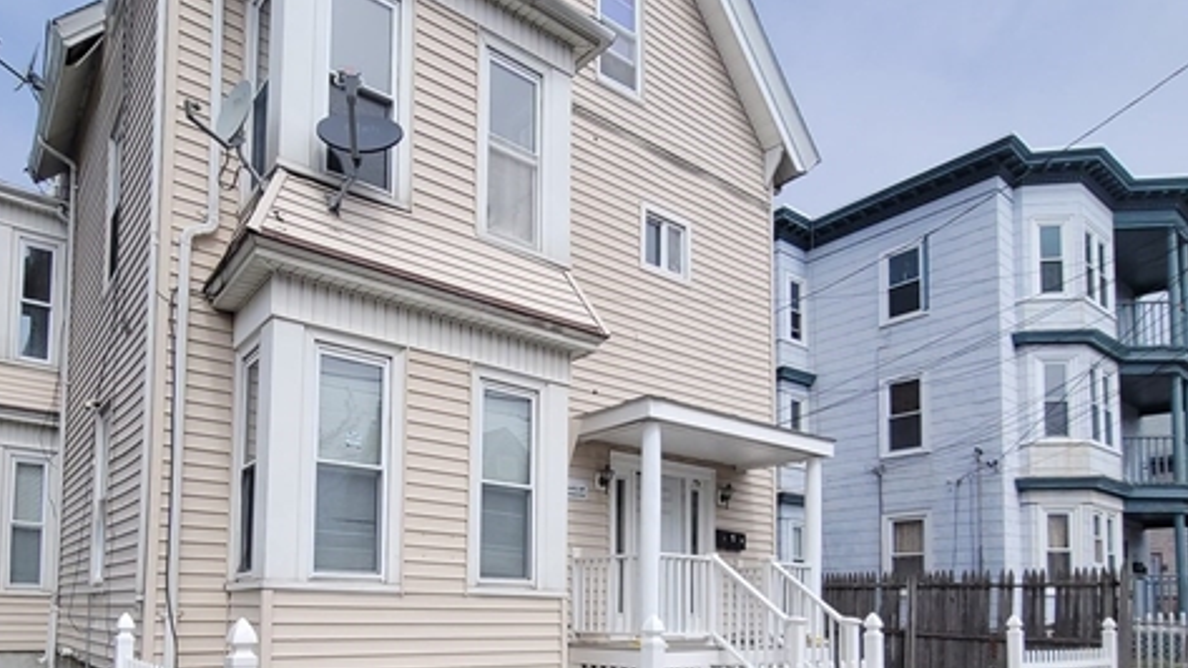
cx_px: 505
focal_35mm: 23
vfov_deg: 45.7
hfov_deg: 78.2
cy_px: 578
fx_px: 724
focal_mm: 2.2
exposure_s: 1/2339
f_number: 2.2
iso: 64
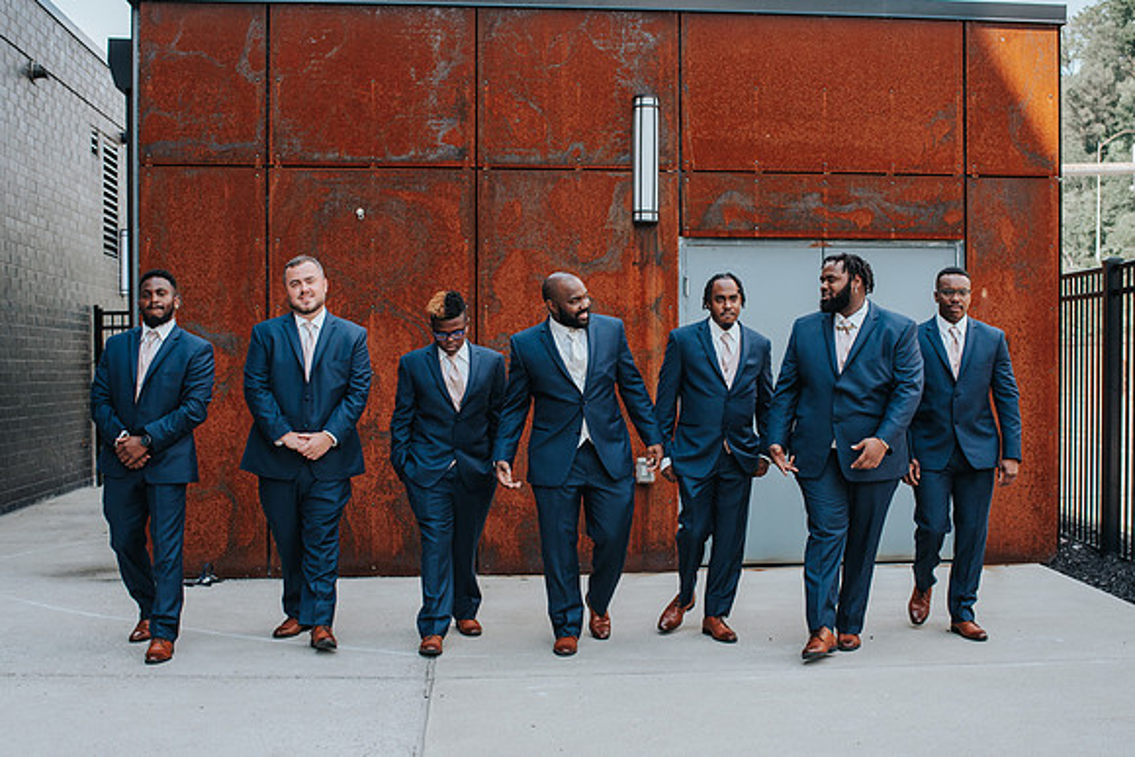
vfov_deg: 29.5
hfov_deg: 43.1
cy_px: 397
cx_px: 588
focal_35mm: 46
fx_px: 1436
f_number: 4
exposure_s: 1/800
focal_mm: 35
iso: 400
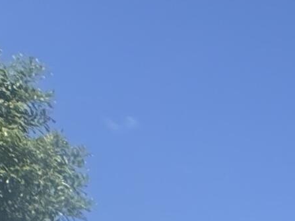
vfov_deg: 10.1
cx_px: 691
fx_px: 801
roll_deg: -0.9
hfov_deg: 14.5
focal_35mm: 94
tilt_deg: -6.0
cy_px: 714
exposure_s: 1/2410
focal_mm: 2.22
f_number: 2.2
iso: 50
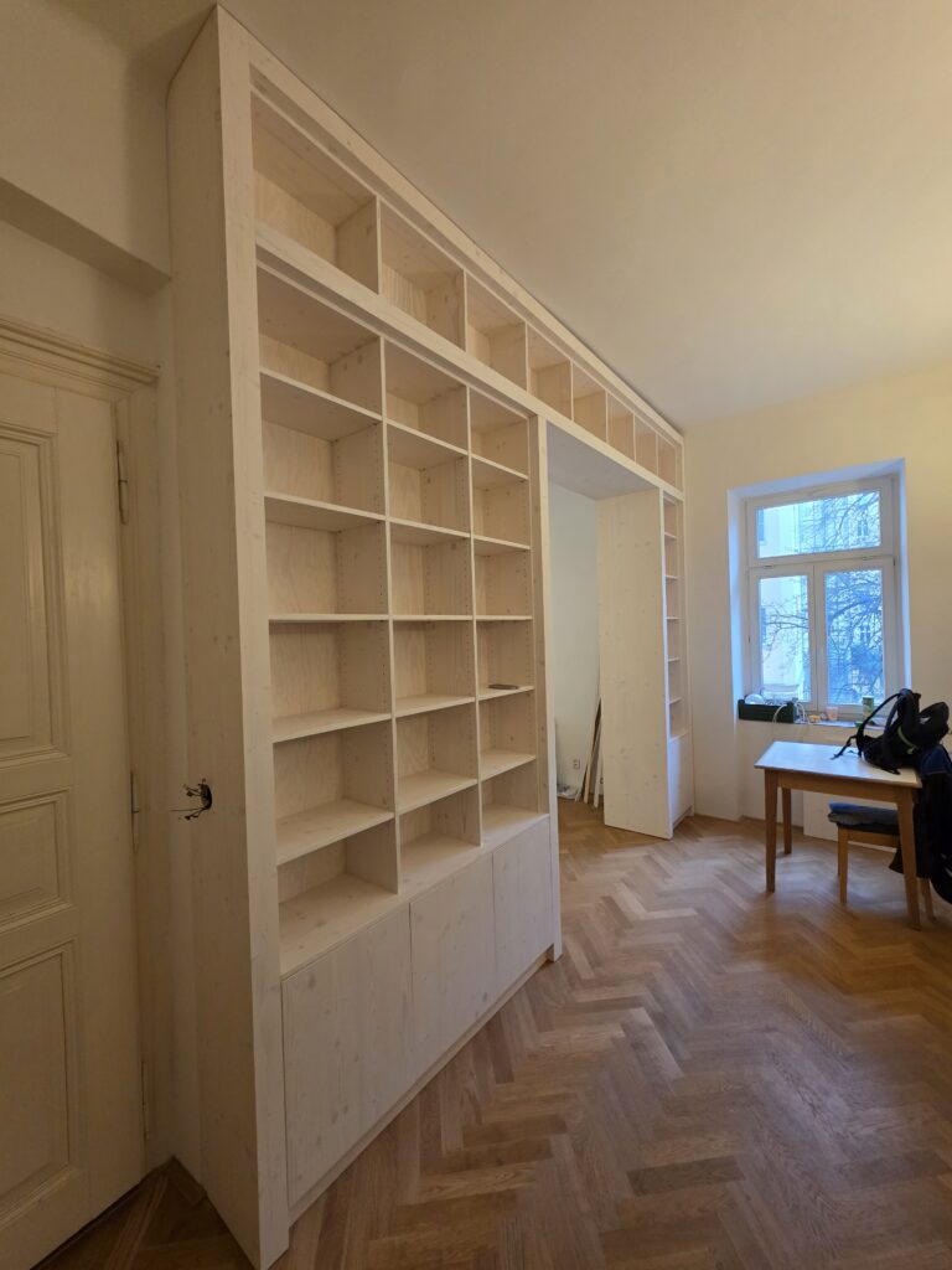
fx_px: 477
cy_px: 635
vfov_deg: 106.2
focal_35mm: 13
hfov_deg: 89.9
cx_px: 476
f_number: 1.9
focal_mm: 2.2
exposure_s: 1/50
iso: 320
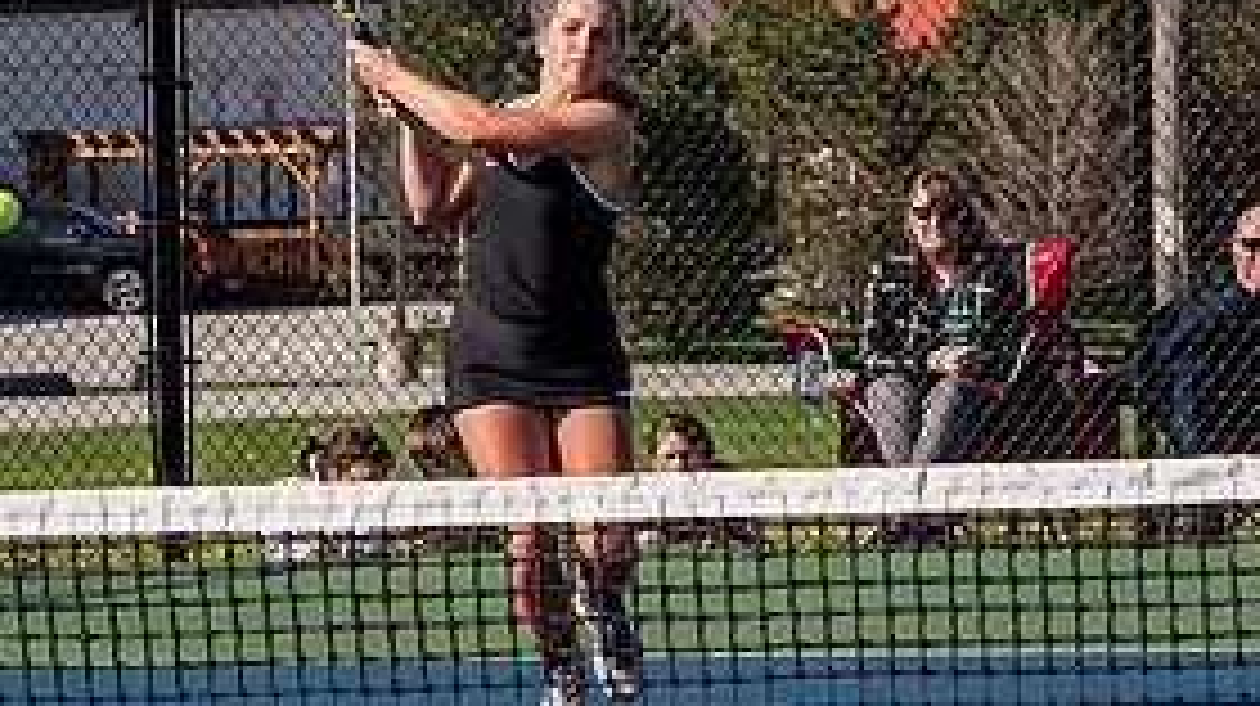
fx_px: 13855
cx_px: 985
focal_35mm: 415
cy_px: 467
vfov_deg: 2.9
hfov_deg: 5.2
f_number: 5
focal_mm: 60
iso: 400
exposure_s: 1/1600
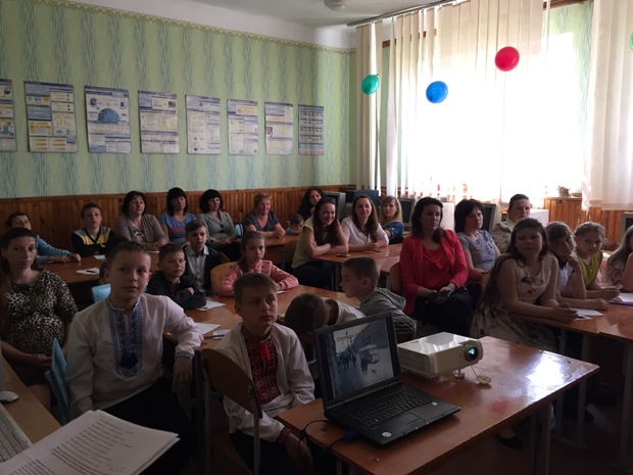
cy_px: 238
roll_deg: -0.3
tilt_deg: -7.7
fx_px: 530
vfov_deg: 48.2
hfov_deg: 61.7
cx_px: 316
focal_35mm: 29
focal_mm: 4.15
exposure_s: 1/33
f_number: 2.2
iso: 50
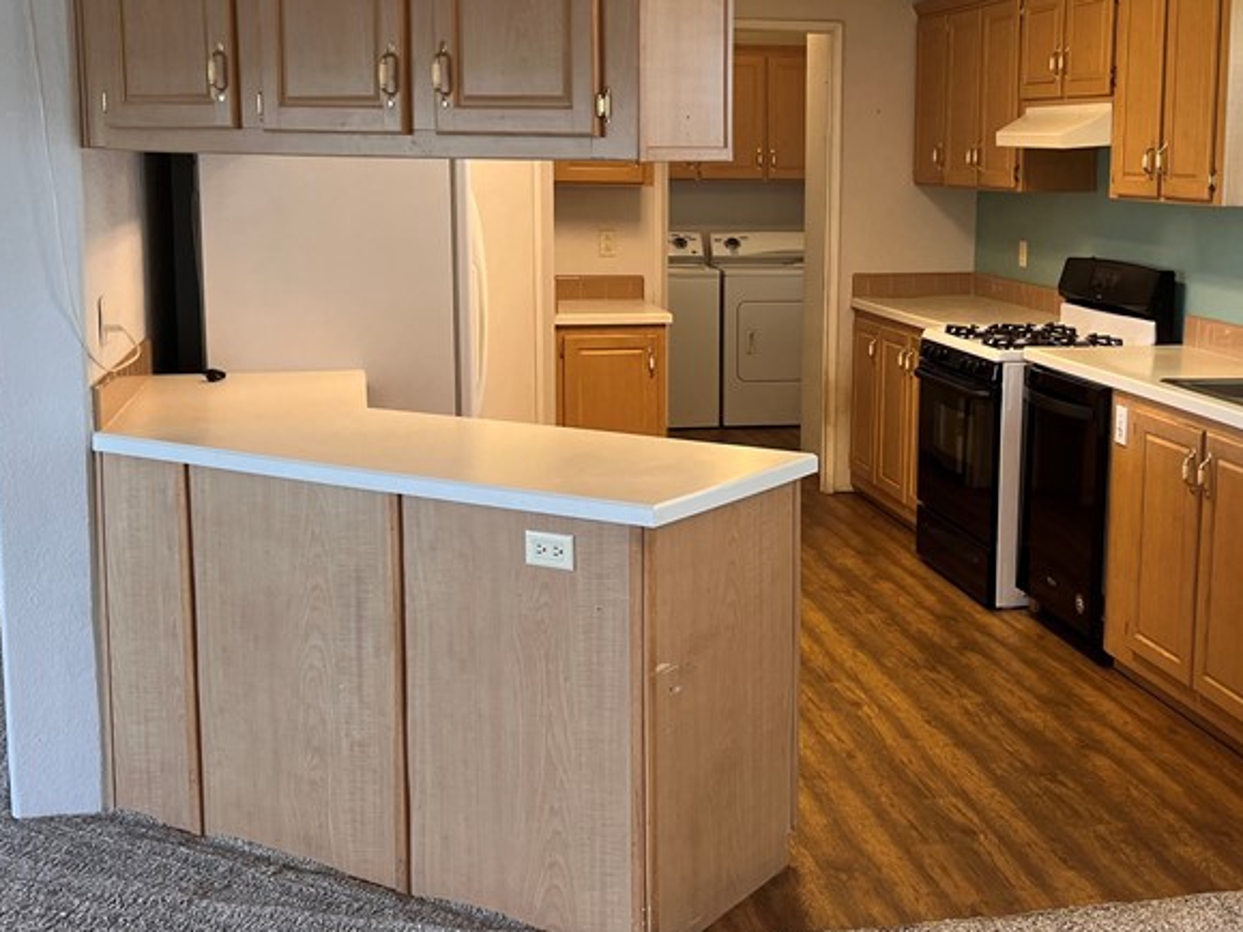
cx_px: 796
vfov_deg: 31.4
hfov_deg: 40.9
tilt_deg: -7.4
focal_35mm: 46
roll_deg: -1.3
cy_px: 376
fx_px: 1651
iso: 80
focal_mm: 5.1
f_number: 1.6
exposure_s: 1/60
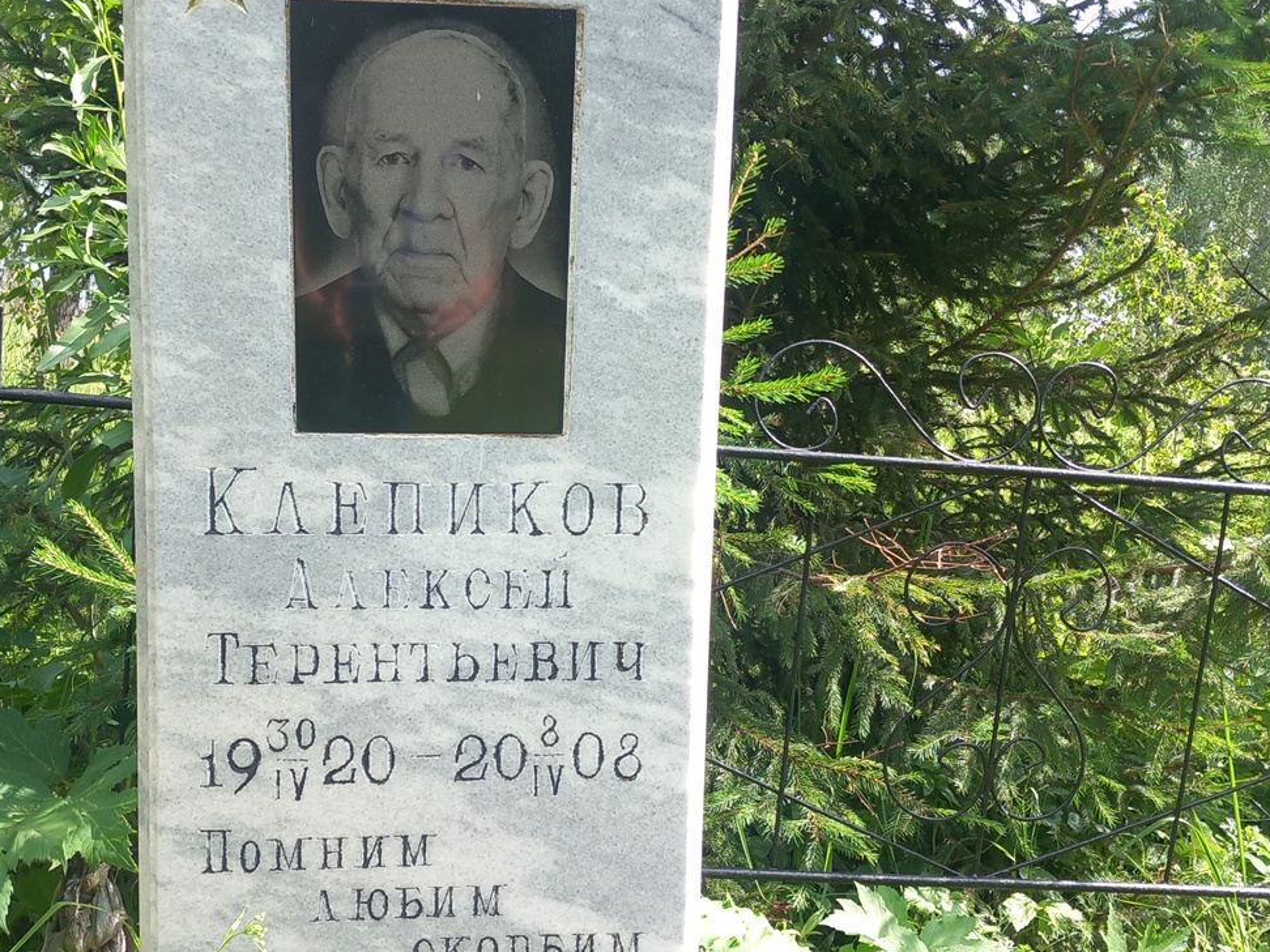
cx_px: 506
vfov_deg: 35.9
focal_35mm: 40
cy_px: 532
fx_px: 1468
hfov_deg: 46.5
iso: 20
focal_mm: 4
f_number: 1.8
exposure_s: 1/122
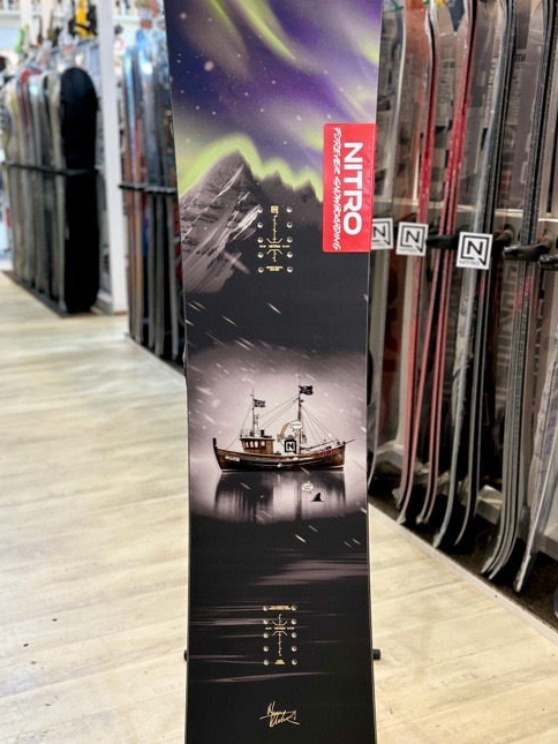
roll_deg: -0.4
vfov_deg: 43.8
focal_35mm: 43
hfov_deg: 33.6
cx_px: 282
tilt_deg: -15.3
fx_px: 924
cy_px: 386
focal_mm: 5.7
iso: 64
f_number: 1.5
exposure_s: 1/50
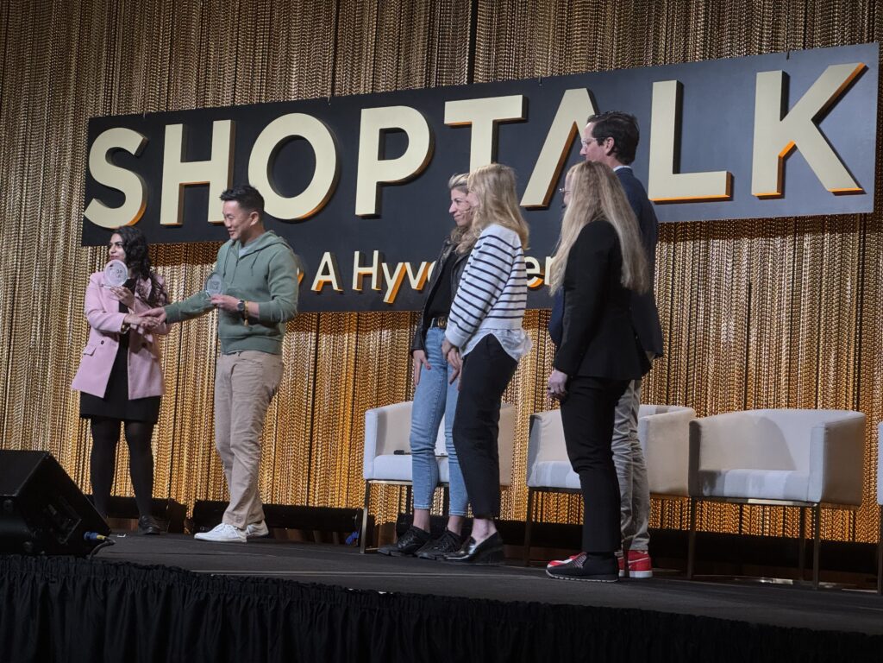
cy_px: 332
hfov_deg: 25.3
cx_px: 442
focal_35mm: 77
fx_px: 1964
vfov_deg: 19.1
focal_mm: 9
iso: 640
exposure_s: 1/58
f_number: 2.8
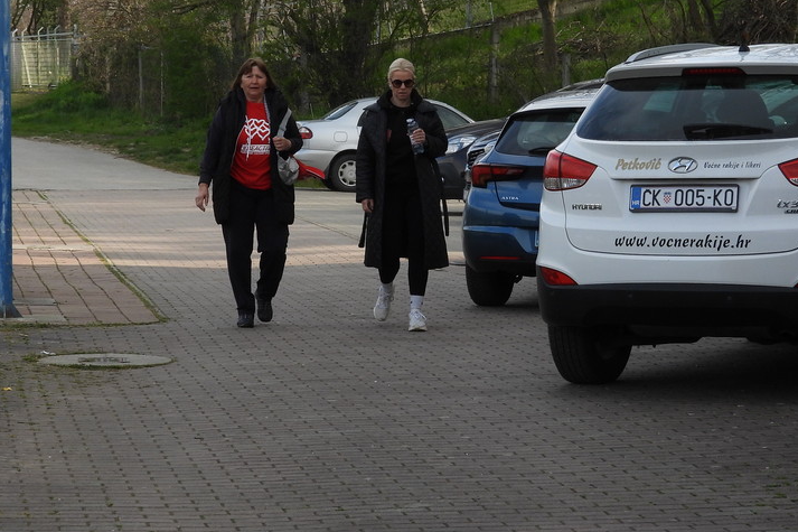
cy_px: 213
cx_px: 401
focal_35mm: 140
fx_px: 3102
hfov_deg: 14.7
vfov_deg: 9.8
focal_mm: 14.4
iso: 100
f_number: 3.5
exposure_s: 1/400
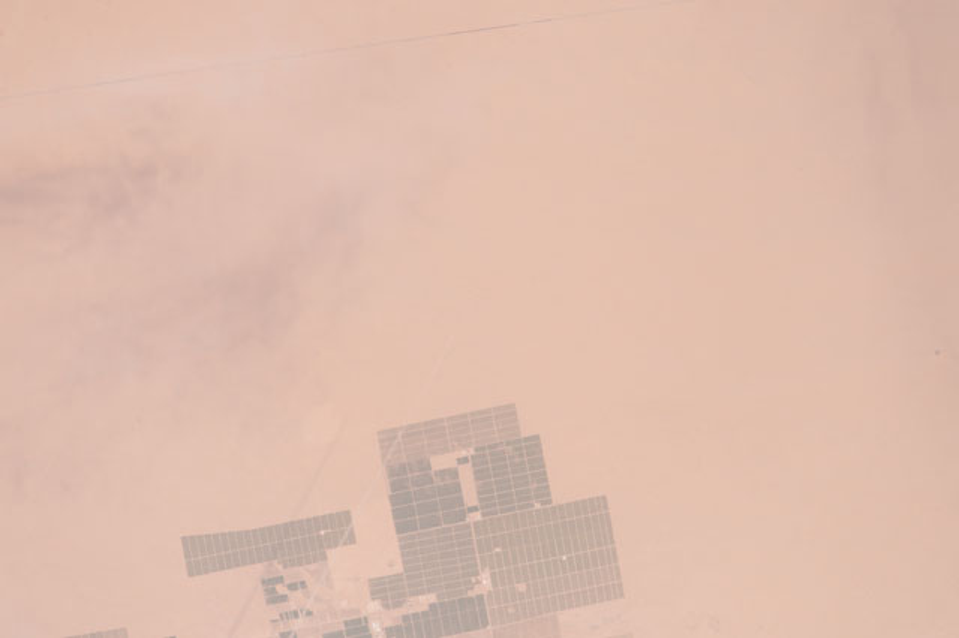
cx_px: 480
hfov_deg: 1.8
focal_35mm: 1150
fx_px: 30618
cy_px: 319
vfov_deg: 1.2
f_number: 11
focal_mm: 1150
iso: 800
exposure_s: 1/3200
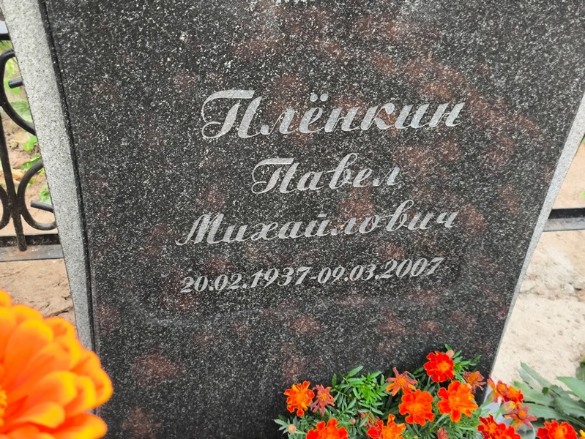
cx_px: 292
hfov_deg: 38.2
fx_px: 845
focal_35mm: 50
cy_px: 220
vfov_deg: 29.1
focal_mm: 4.71
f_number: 1.7
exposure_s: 1/120
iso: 80
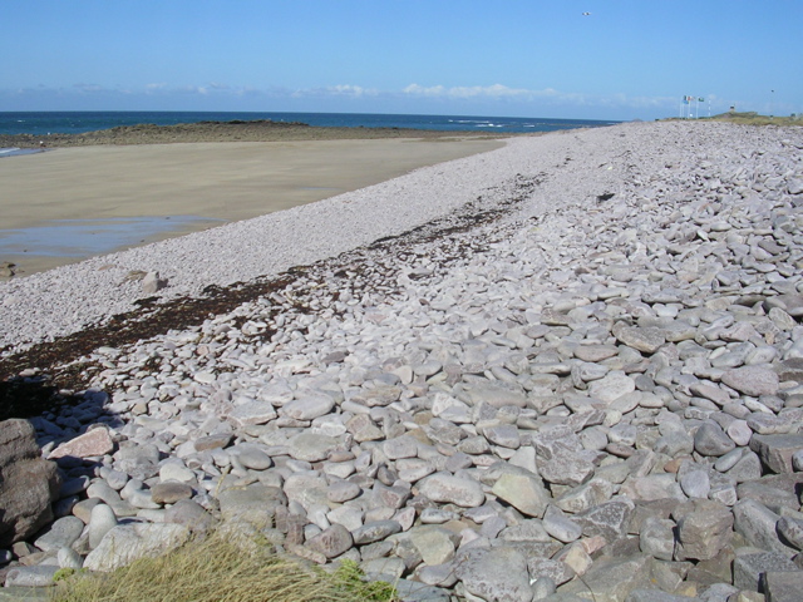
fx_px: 881
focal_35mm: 38
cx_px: 402
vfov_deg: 37.7
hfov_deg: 49.0
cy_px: 301
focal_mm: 5.8
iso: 50
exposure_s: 1/495
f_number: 5.6
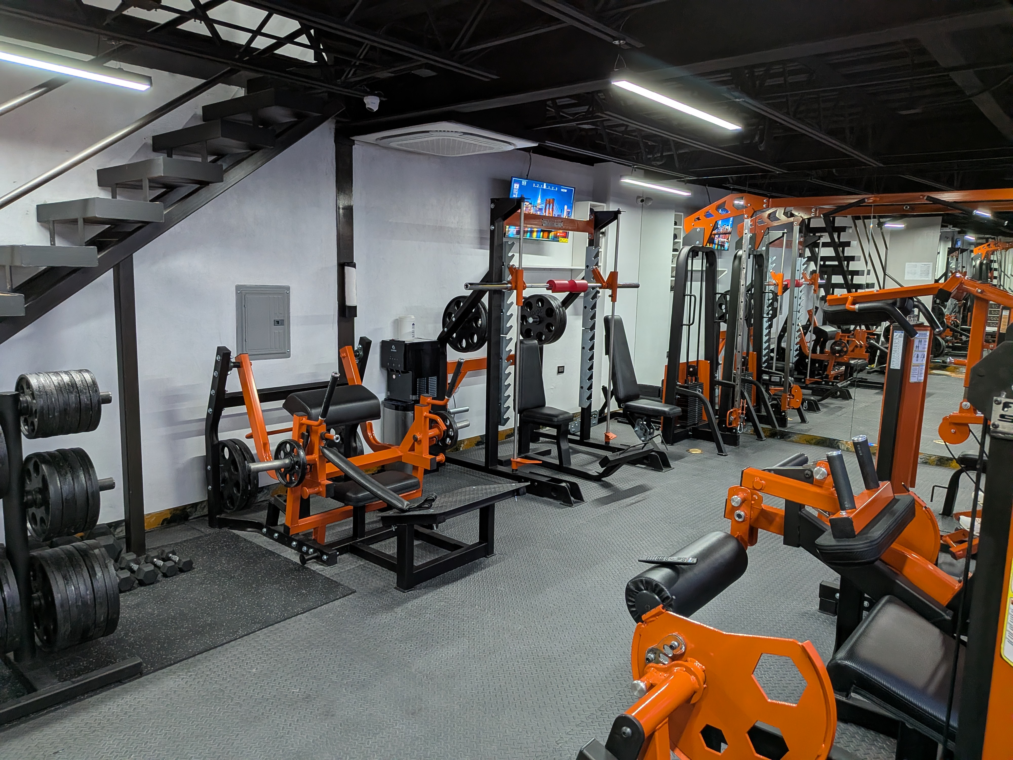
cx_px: 506
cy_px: 380
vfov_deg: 56.8
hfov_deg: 71.6
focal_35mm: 24
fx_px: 702
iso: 34
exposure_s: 1/60
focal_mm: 4.53
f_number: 1.7
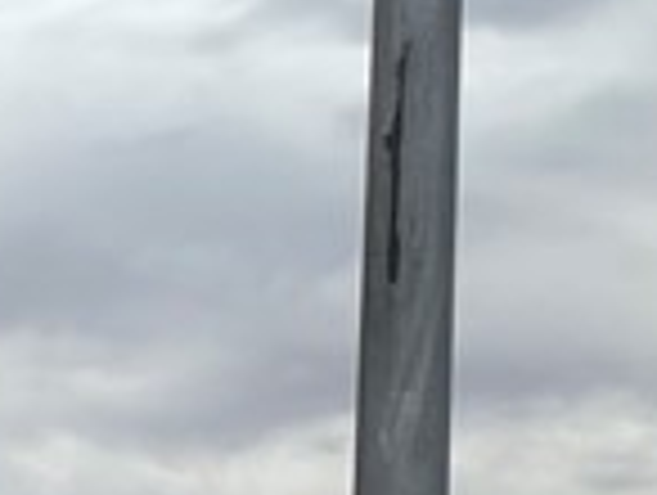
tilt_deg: +0.0
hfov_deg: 13.7
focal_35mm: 91
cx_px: -1004
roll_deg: -1.2
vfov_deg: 15.0
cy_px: 752
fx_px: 1730
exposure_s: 1/1597
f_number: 1.8
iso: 32
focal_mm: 1.57
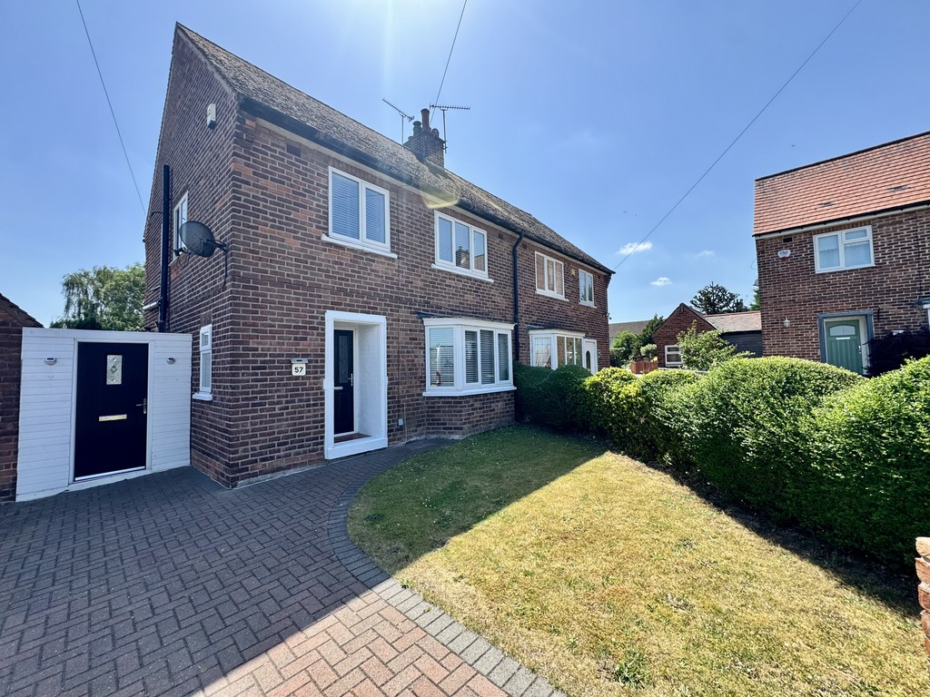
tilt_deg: +4.4
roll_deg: +1.7
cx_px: 465
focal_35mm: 14
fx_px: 376
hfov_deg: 102.1
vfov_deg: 85.7
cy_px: 348
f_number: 2.2
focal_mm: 2.22
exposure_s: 1/910
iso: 40
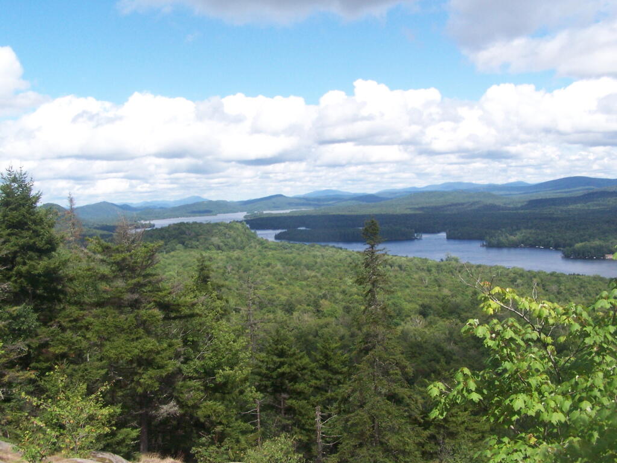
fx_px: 677
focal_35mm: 38
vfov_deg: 37.7
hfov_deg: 49.0
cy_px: 232
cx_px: 308
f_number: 5.6
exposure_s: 1/800
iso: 200
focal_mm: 6.3
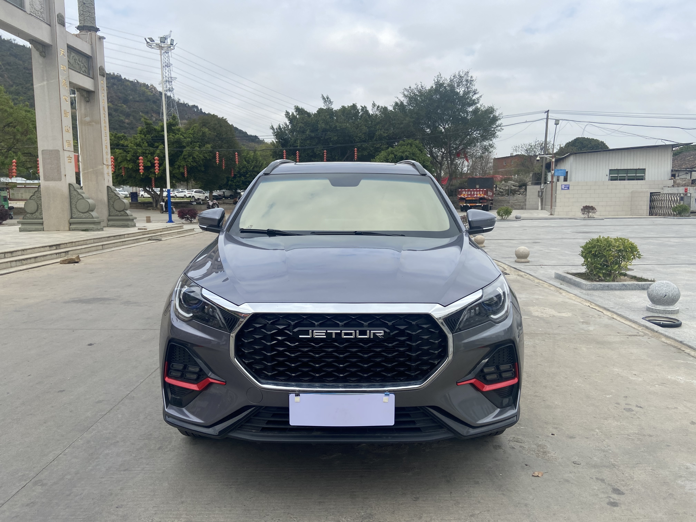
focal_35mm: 26
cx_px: 348
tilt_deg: -8.4
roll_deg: +1.1
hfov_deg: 67.3
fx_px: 523
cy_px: 261
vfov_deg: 53.1
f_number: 1.8
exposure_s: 1/2513
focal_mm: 4.25
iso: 32
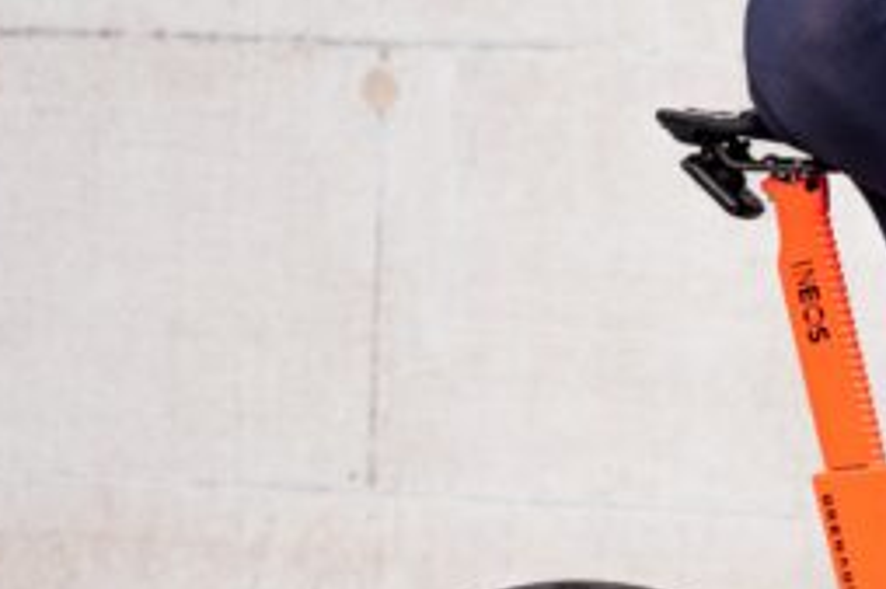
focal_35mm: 282
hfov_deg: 7.1
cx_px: 1734
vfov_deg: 4.9
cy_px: 566
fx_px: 6936
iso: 640
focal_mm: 70
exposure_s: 1/2500
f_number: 2.8
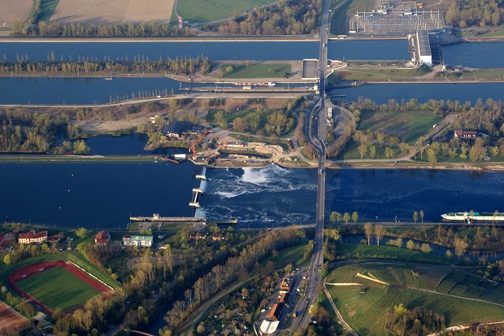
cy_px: 153
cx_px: 285
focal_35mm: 97
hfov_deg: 21.0
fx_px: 1358
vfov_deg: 14.1
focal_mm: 50
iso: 100
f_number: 8
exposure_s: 1/100
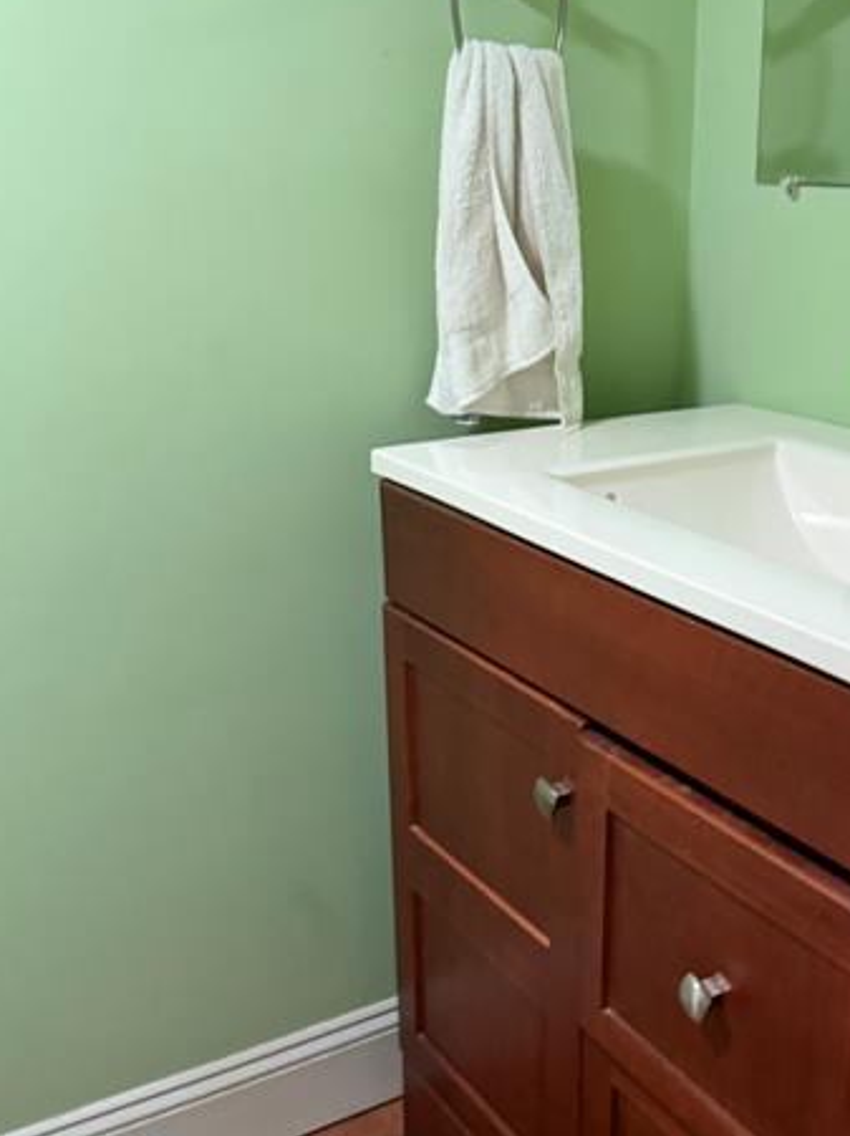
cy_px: 654
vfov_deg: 45.7
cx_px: 550
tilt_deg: -18.7
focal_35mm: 41
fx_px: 1344
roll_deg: -0.9
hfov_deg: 34.8
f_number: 1.78
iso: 500
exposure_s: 1/60
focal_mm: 6.76
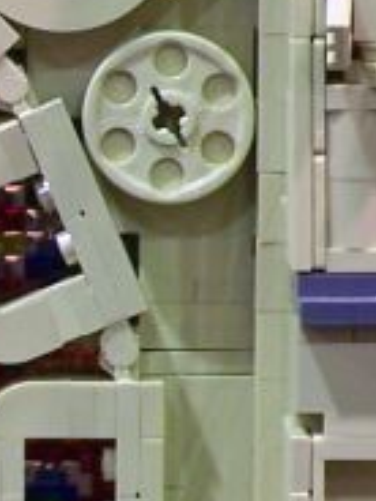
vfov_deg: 1.9
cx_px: -605
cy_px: 438
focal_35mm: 1054
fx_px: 15265
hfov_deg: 1.4
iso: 80
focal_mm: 31.3
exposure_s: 1/2
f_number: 3.2
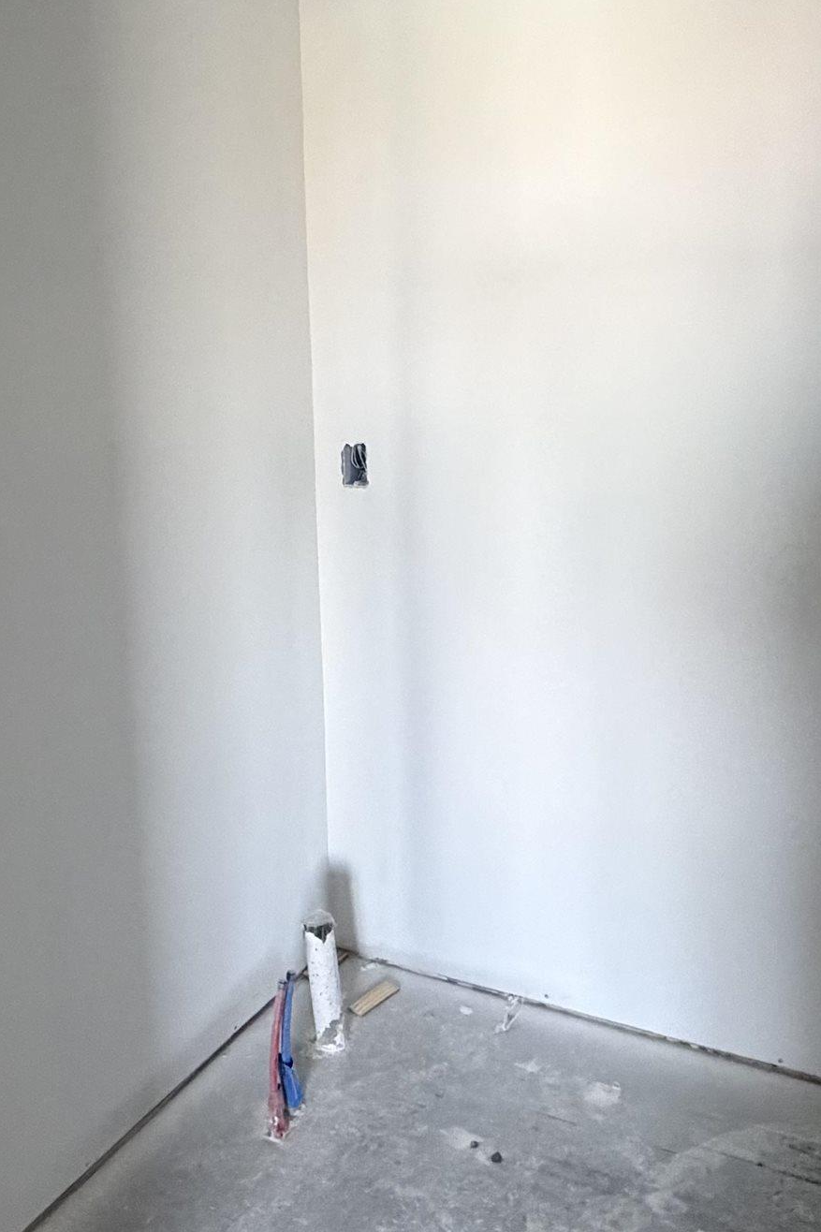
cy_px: 565
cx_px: 254
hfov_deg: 38.3
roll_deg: +2.8
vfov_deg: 55.7
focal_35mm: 34
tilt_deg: -10.1
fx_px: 1163
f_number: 2.2
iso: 640
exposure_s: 1/60
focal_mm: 2.22
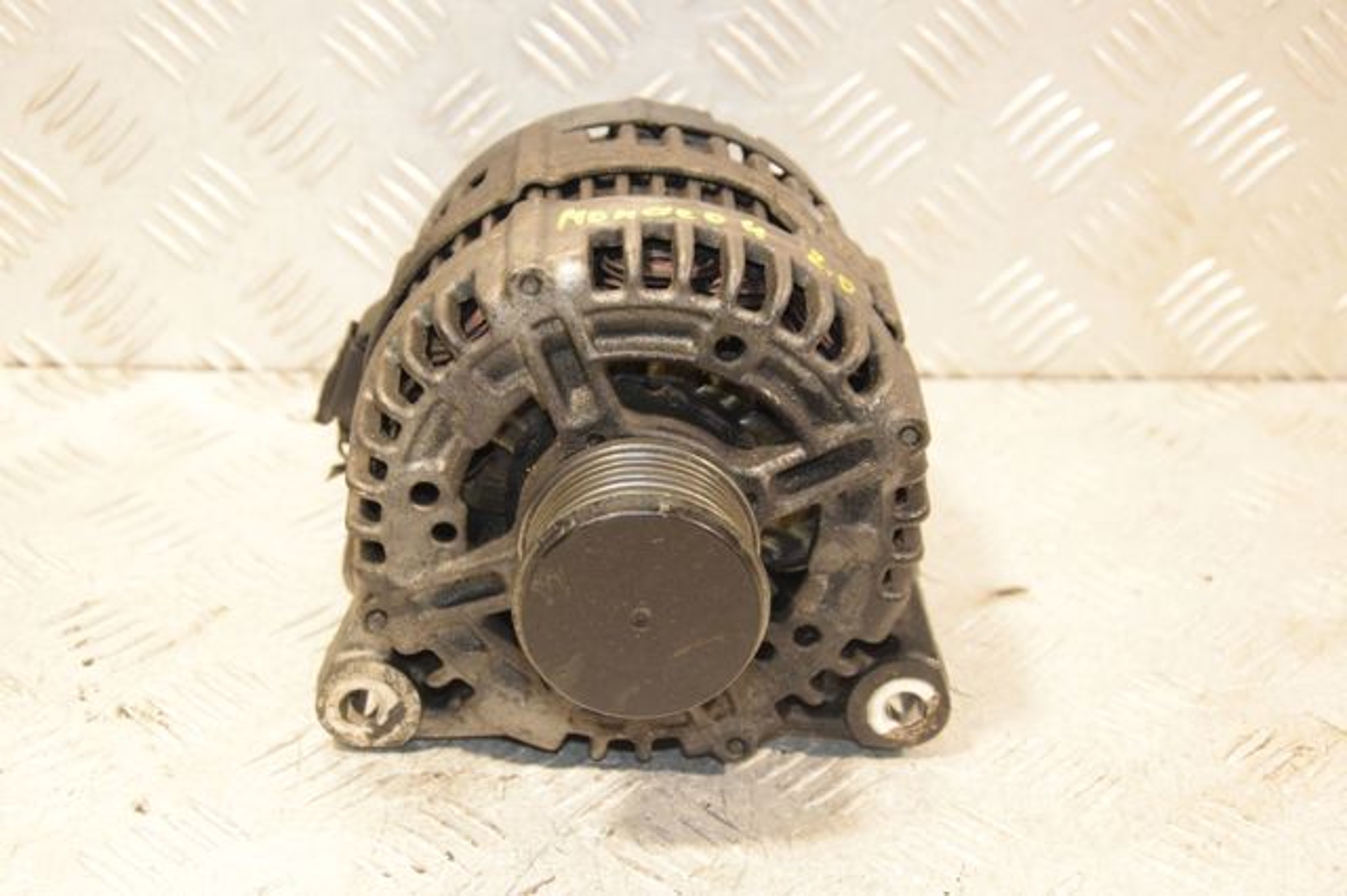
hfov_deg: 31.9
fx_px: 2356
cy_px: 448
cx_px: 674
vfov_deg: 21.5
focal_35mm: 63
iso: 1600
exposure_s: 1/125
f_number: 5.6
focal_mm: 42
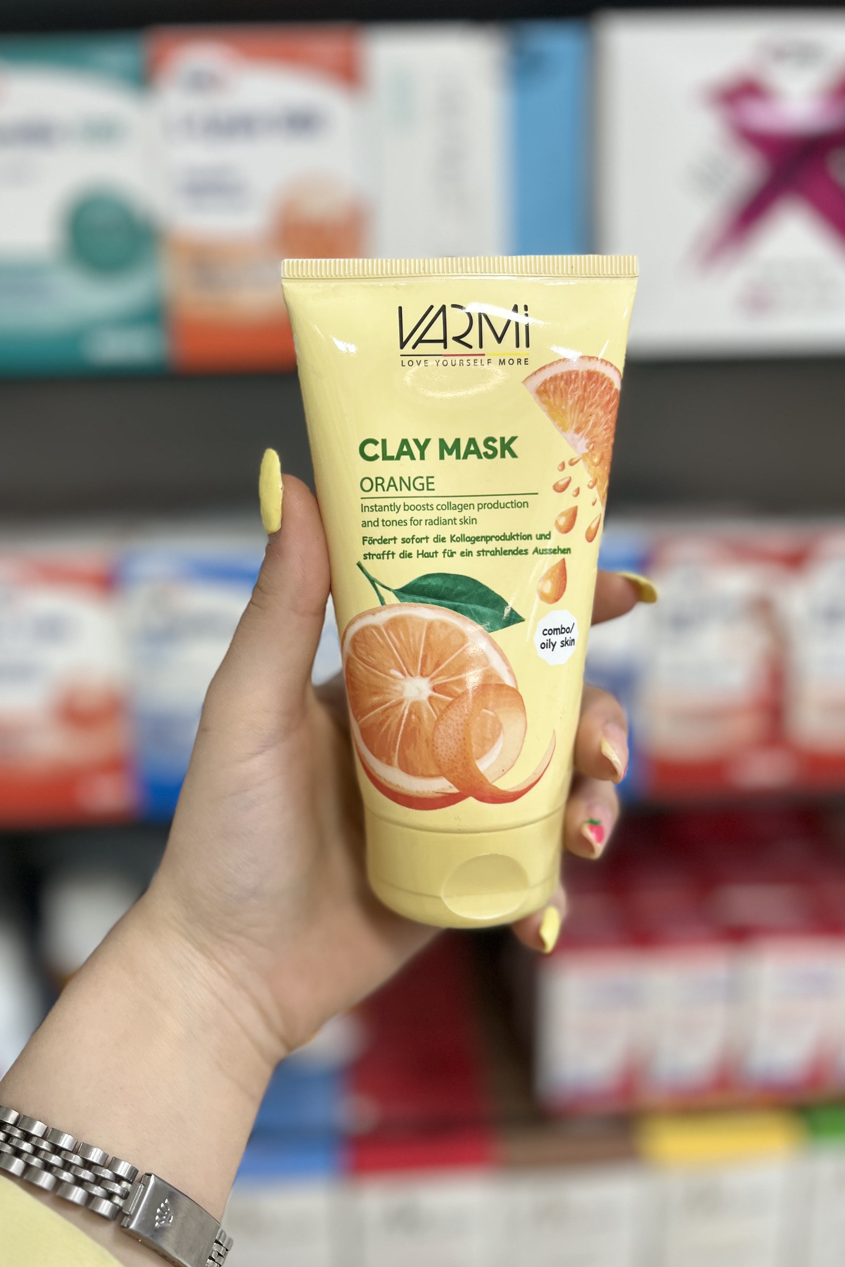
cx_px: 417
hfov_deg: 46.4
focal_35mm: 28
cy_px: 620
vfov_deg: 65.5
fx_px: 986
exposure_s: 1/100
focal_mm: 5.1
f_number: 1.6
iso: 100
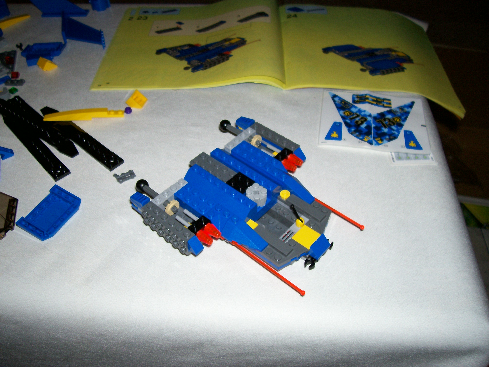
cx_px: 244
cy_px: 184
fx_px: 480
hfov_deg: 54.0
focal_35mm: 34
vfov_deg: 41.8
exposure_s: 1/64
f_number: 2.7
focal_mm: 5.6
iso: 80
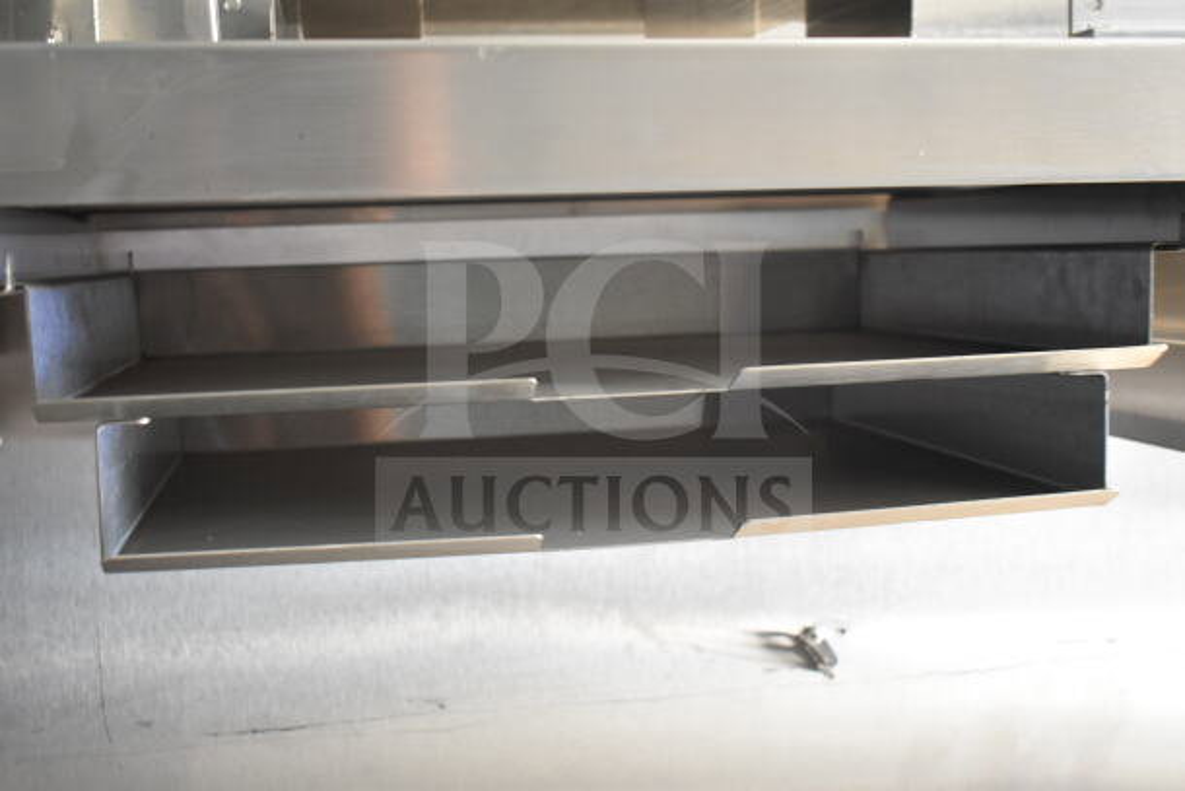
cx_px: 592
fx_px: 1482
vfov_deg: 29.9
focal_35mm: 45
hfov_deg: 43.6
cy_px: 396
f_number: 4.2
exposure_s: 1/50
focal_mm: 30
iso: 2000
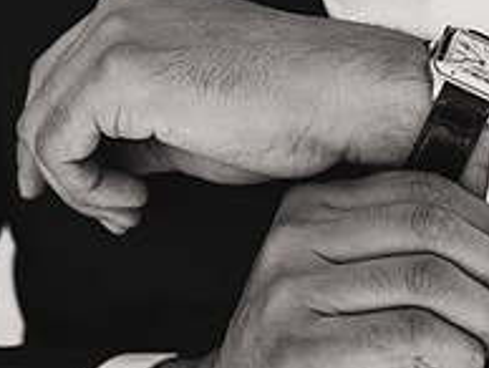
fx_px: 2518
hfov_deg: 11.0
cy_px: 271
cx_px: 456
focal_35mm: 178
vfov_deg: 8.4
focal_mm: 62
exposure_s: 1/250
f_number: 3.5
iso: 100
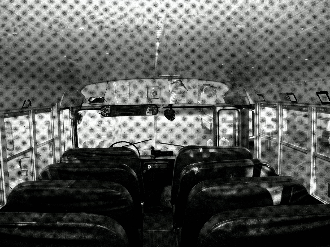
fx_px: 334
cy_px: 124
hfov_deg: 52.6
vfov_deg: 40.7
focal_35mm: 35
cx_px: 165
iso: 100
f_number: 2.8
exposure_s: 1/60
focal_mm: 5.8
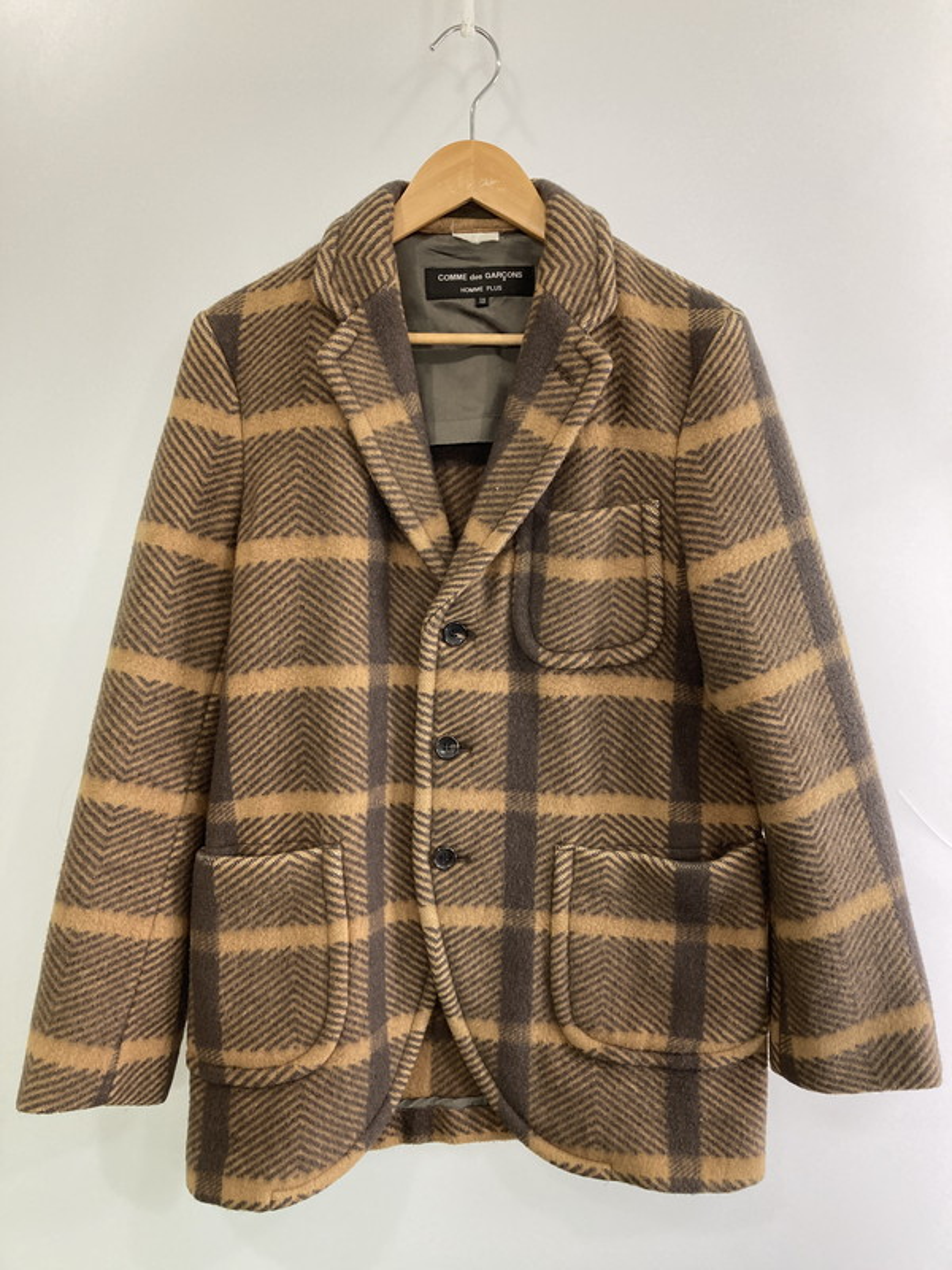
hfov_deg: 49.7
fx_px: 1027
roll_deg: -1.1
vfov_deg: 63.4
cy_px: 635
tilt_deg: -21.9
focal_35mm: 28
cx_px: 476
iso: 125
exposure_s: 1/50
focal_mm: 3.99
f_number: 1.8
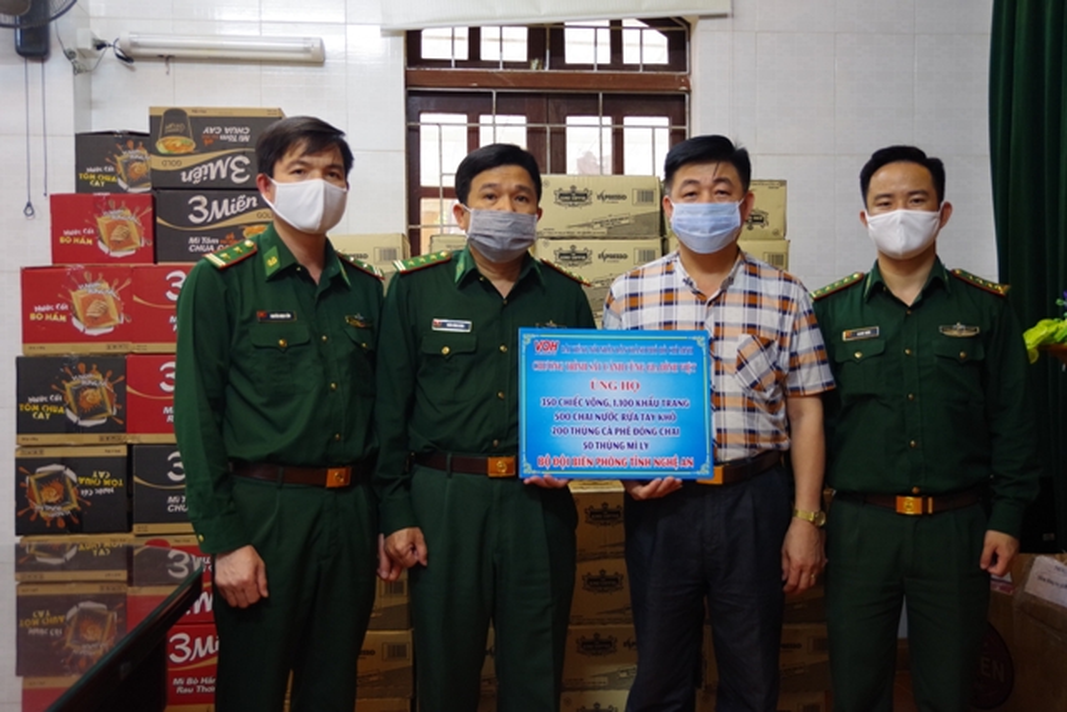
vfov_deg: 31.9
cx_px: 534
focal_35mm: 42
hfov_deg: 46.4
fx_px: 1245
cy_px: 356
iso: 1600
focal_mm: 28
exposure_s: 1/50
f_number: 4
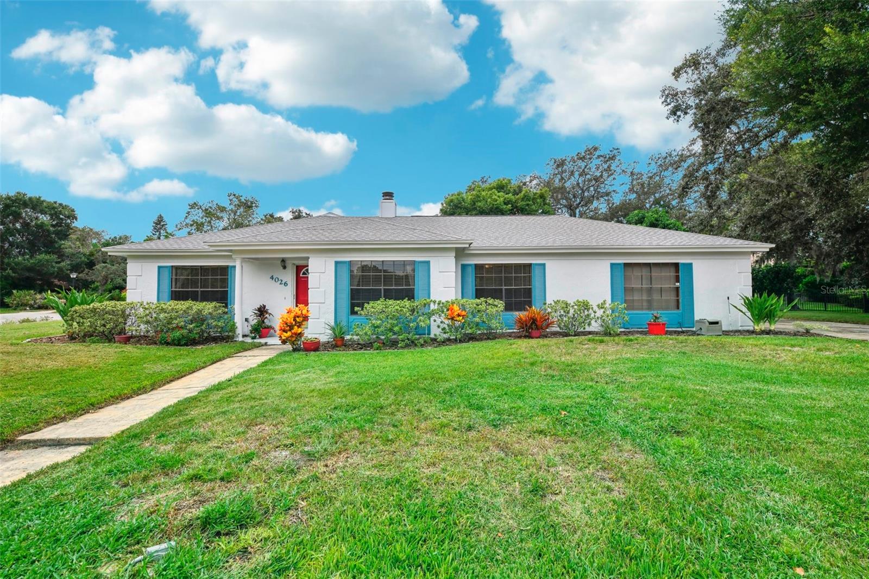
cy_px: 290
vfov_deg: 81.2
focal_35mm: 14
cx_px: 434
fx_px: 338
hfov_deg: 104.3
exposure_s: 1/800
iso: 400
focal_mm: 14
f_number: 8
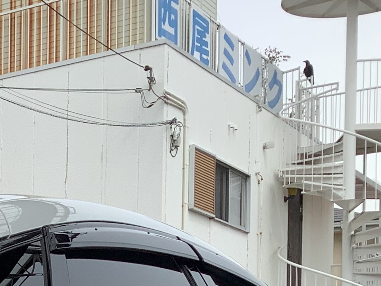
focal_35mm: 110
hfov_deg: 16.3
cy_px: 505
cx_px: -191
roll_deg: -0.5
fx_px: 1211
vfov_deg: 12.4
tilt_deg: -4.6
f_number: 2.4
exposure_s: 1/1018
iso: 25
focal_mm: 3.3
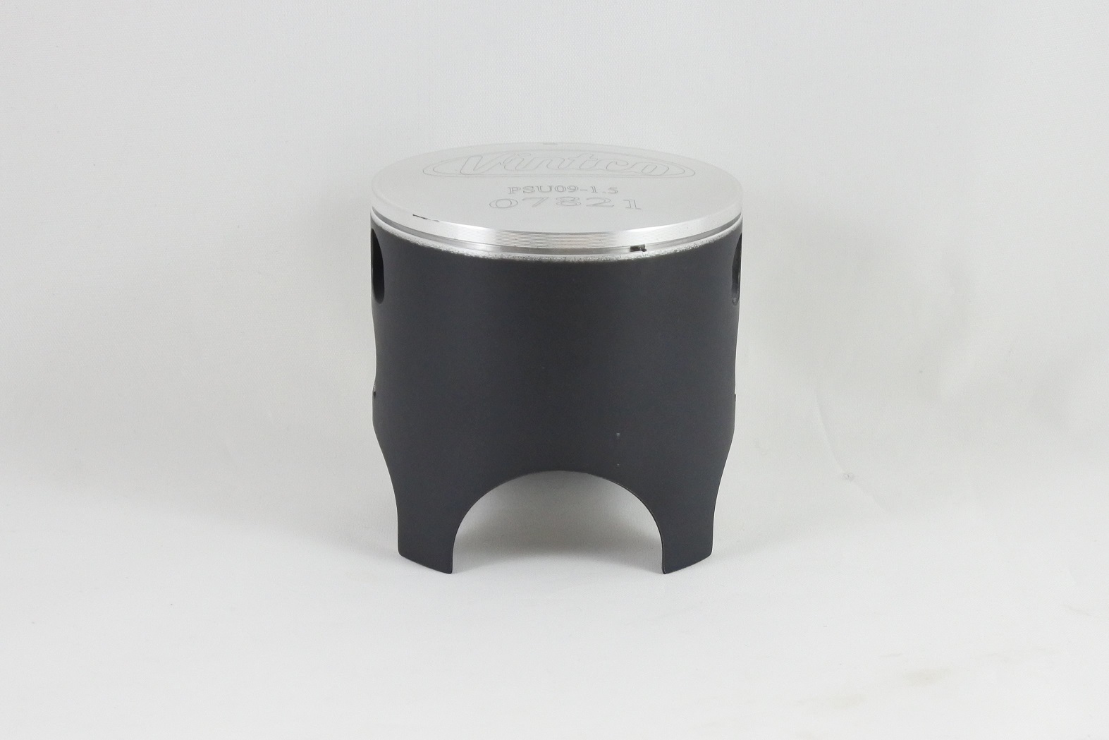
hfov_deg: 36.9
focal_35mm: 54
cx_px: 554
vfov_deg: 25.1
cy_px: 370
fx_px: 1664
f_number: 4.8
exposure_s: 1/125
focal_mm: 20.1
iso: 720
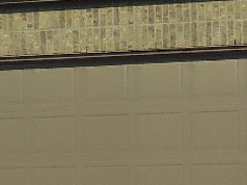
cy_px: 209
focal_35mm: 222
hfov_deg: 8.9
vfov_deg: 6.6
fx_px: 1582
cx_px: 42
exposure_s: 1/800
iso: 125
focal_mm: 5.9
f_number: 7.4
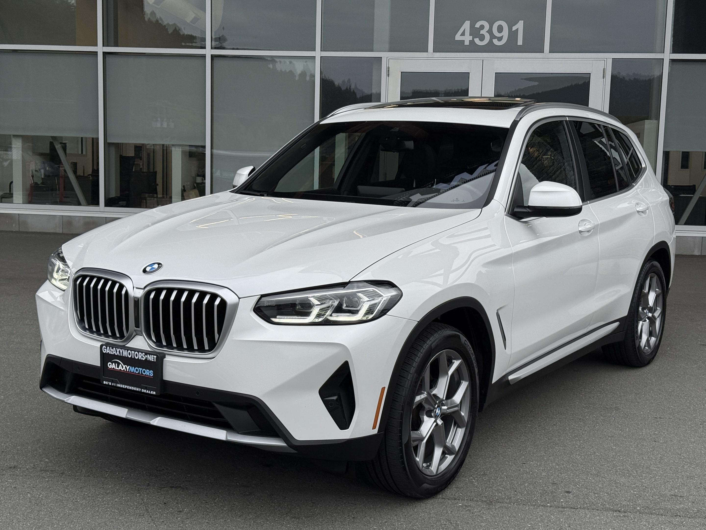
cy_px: 265
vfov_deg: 30.3
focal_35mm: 48
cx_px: 353
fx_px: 979
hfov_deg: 39.7
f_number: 1.78
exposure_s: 1/1055
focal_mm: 6.76
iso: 64
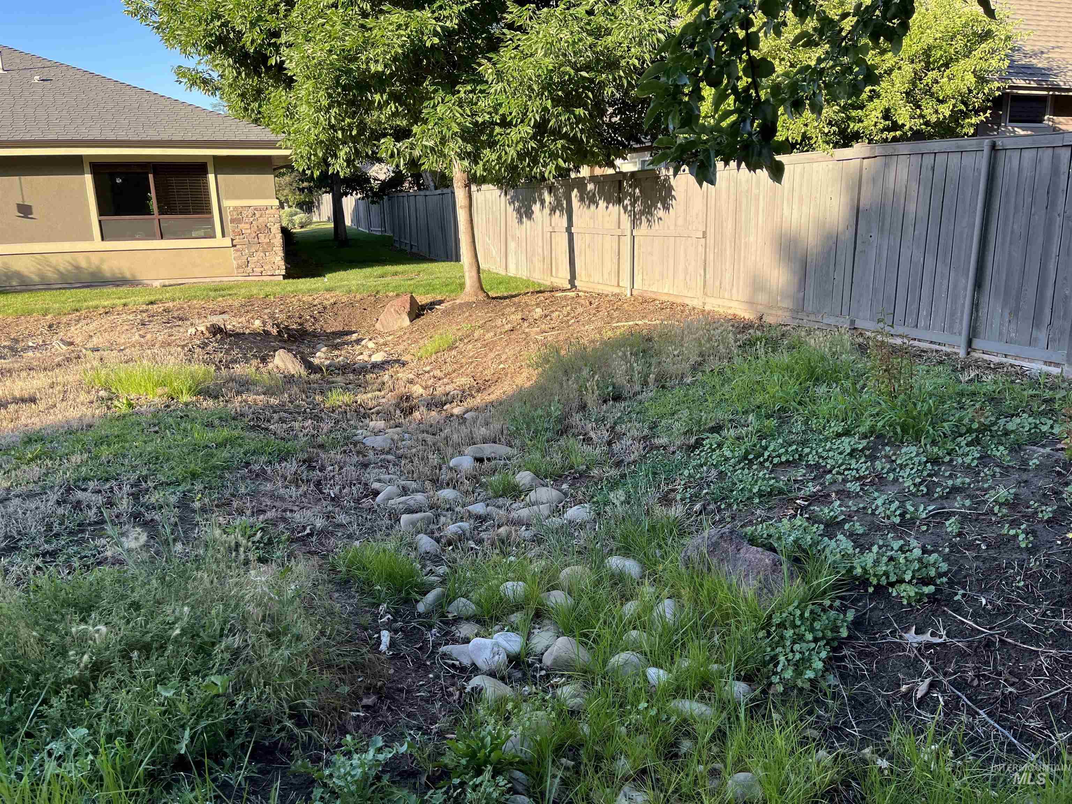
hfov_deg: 67.3
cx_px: 536
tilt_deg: -14.6
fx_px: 805
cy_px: 402
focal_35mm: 26
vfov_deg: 53.1
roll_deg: +1.6
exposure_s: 1/390
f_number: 1.6
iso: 50
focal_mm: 5.1
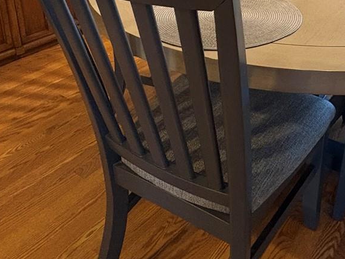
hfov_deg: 46.0
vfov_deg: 33.5
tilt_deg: -18.4
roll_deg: -1.1
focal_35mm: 39
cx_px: 262
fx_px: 389
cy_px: -5
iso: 500
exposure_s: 1/60
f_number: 2.2
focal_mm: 2.22
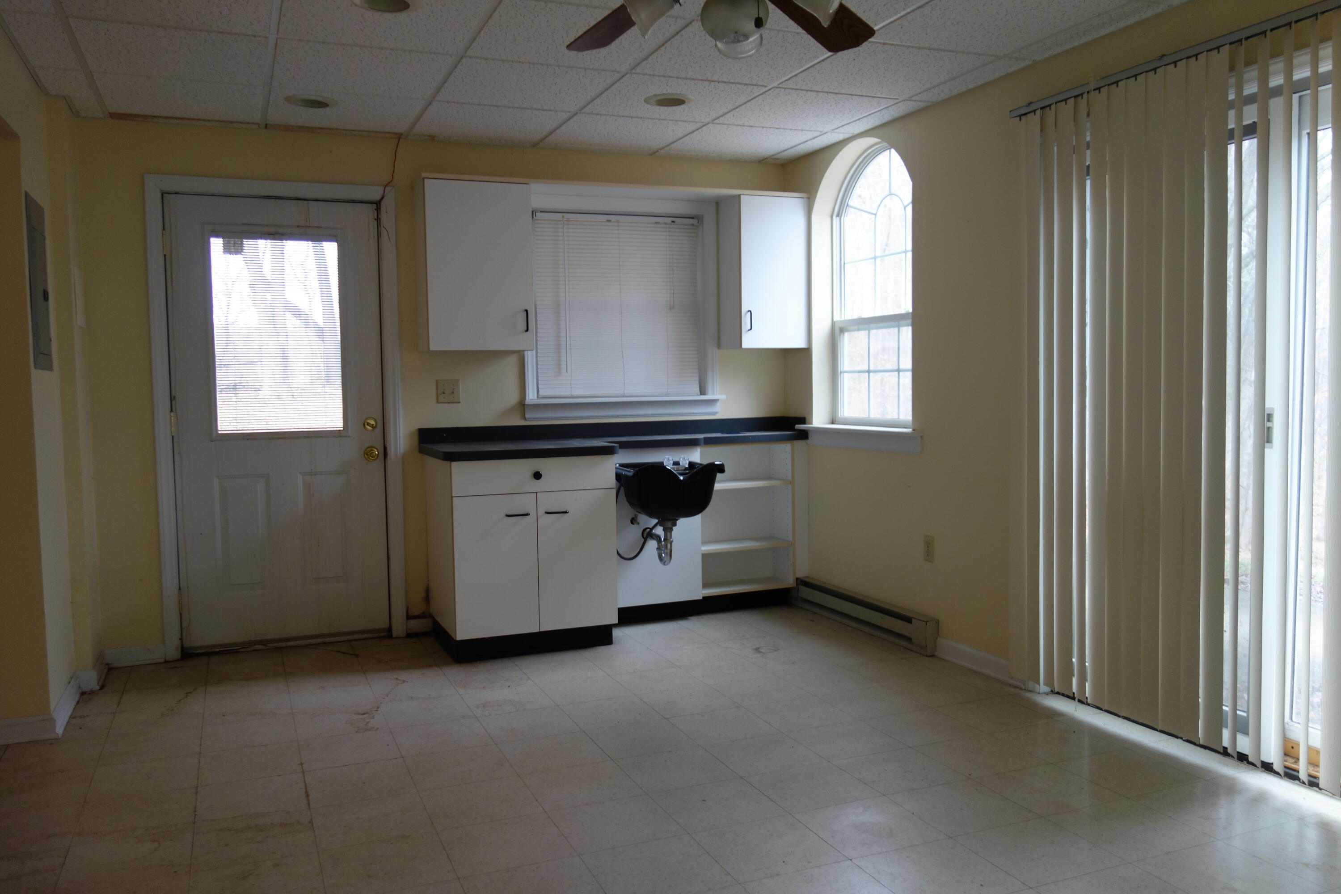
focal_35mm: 28
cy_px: 447
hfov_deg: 65.5
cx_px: 670
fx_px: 1043
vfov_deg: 46.4
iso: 125
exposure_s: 1/80
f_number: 1.8
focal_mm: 10.4
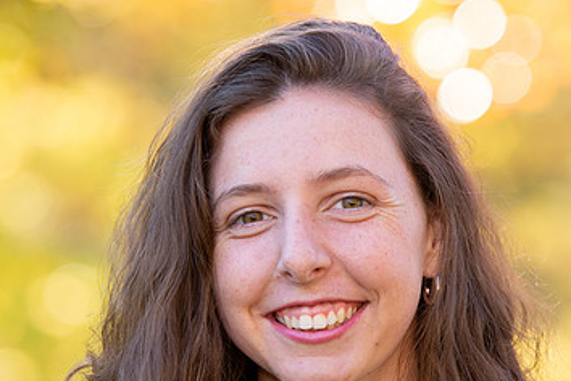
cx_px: 317
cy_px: 235
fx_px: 5900
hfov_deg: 5.5
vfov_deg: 3.7
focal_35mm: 372
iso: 160
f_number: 4
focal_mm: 200
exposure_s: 1/125
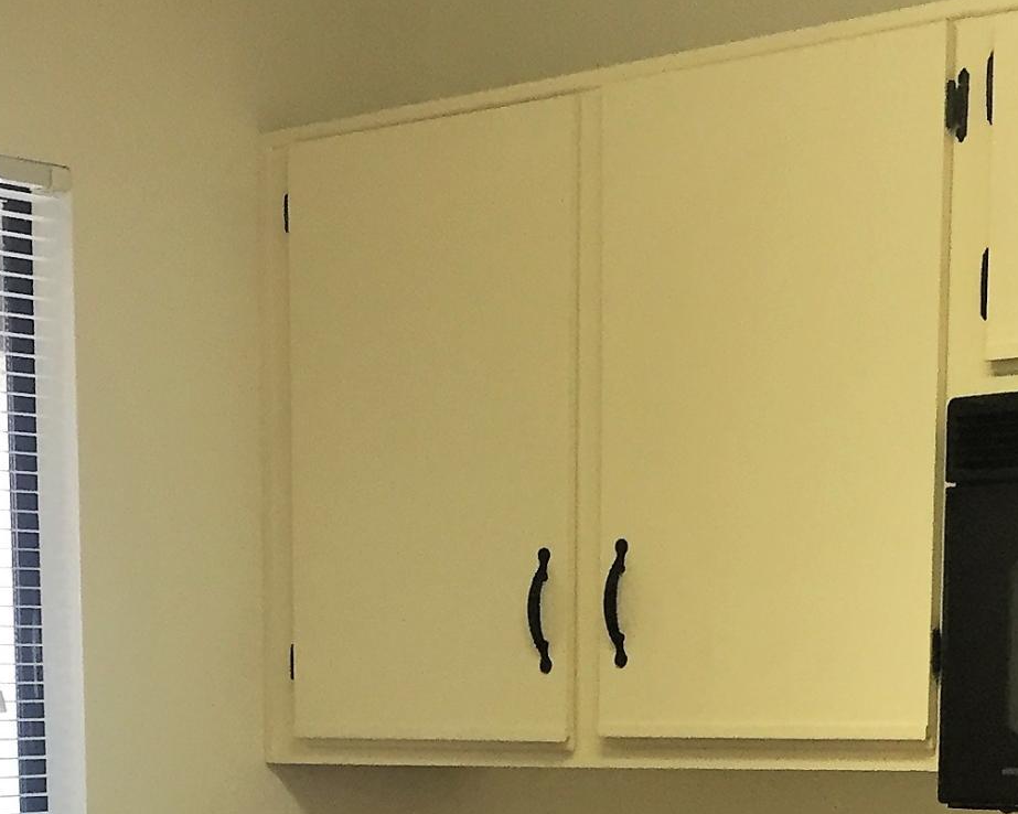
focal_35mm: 92
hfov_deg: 20.8
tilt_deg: -10.5
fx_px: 2771
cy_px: 1147
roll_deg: -0.9
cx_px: 499
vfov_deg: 15.6
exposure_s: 1/30
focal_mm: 4.15
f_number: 2.2
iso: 40
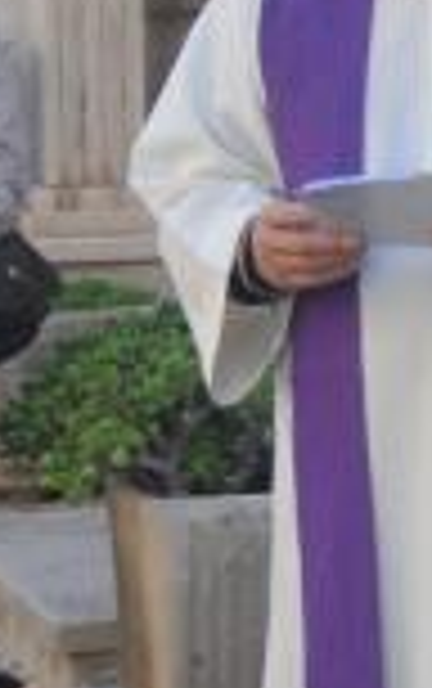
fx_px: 5842
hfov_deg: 3.9
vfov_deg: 6.7
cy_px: 178
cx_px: 1953
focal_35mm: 311
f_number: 5.6
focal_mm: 26
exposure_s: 1/500
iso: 400
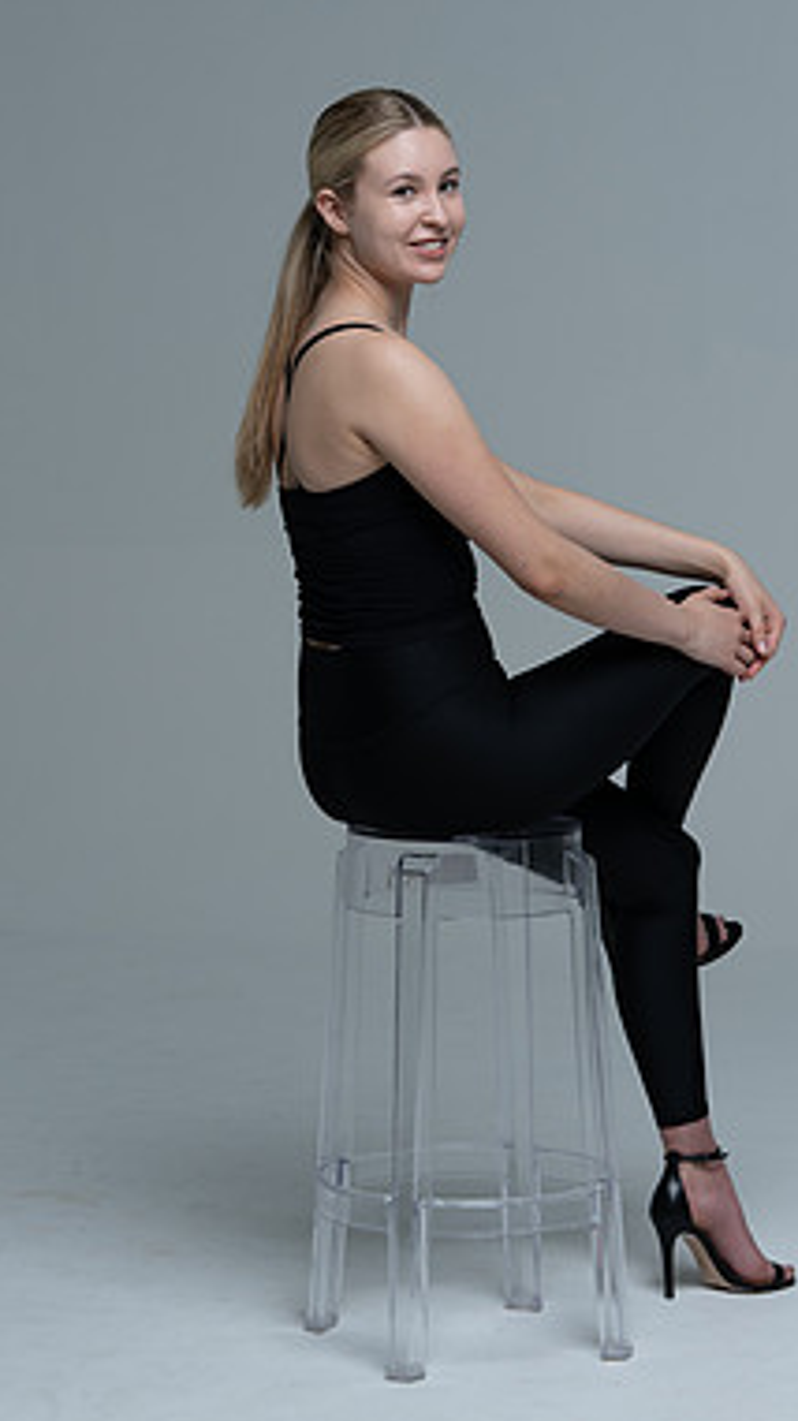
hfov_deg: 11.6
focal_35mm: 104
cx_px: 406
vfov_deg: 20.6
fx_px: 3917
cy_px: 675
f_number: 9
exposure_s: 1/160
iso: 320
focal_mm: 84
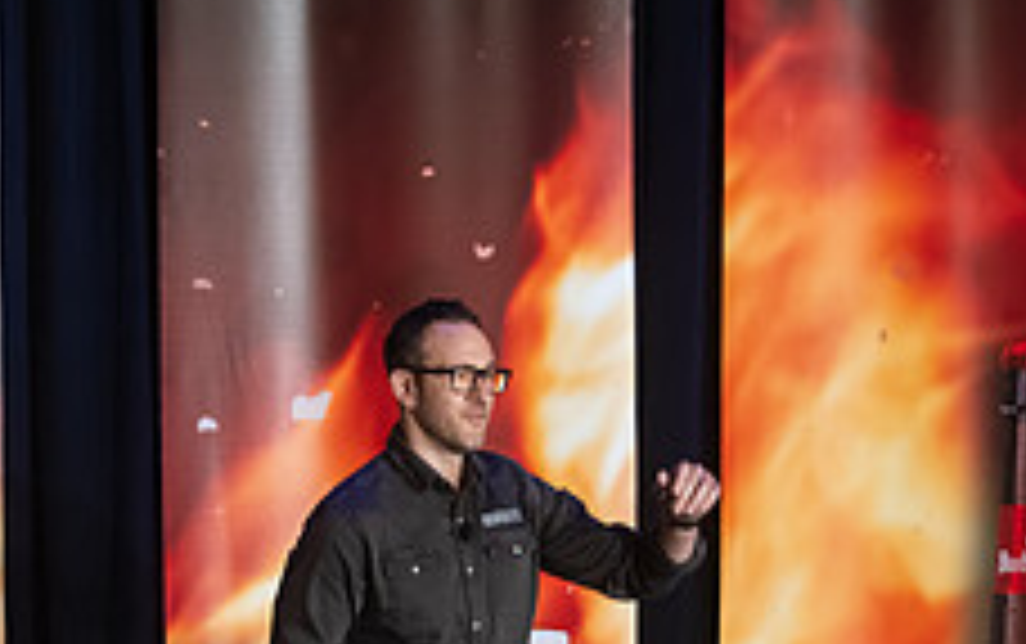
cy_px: 583
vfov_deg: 2.5
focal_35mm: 530
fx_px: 14834
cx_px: 486
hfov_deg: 4.0
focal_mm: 200
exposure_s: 1/200
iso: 2500
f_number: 2.8
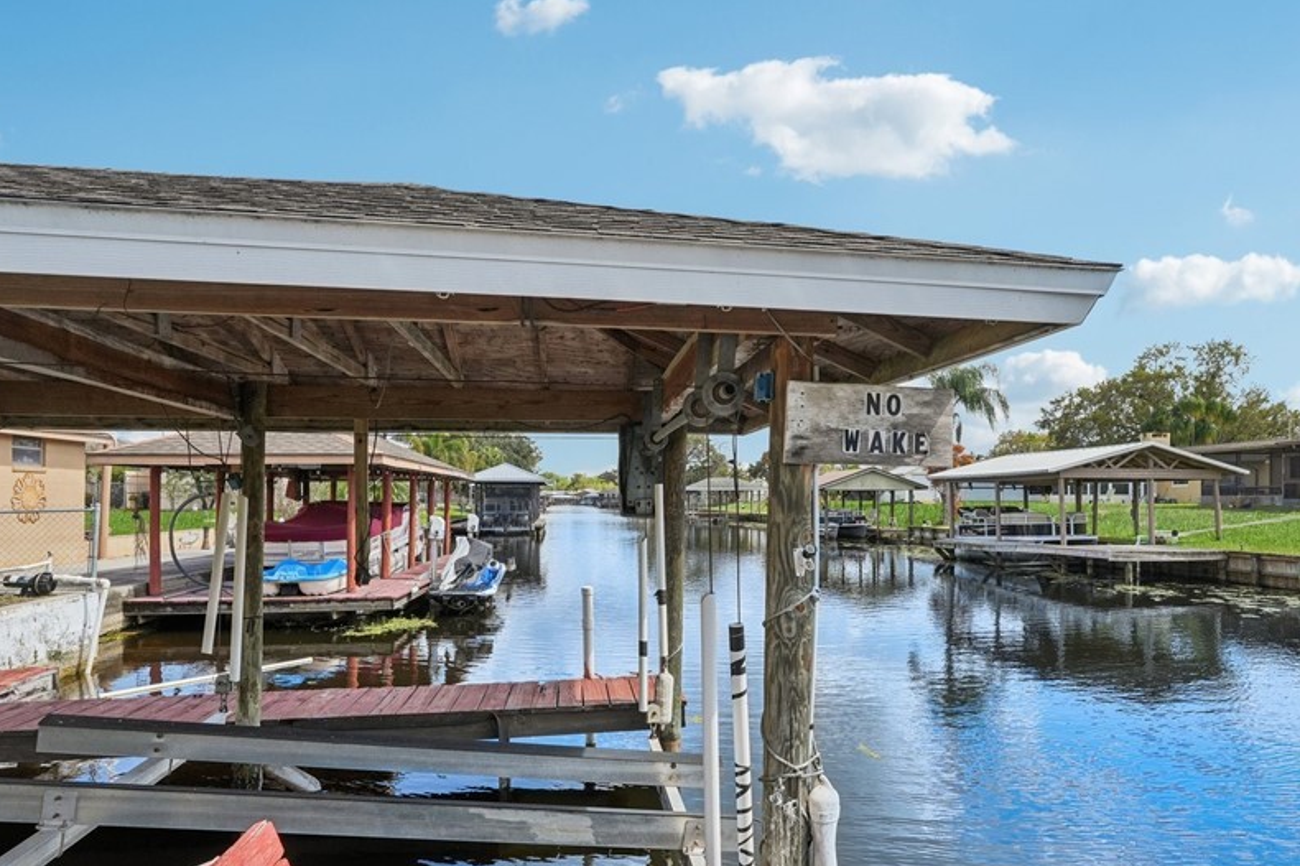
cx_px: 694
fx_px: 794
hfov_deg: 78.5
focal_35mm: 22
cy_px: 514
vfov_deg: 56.8
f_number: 8
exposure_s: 1/800
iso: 400
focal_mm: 16
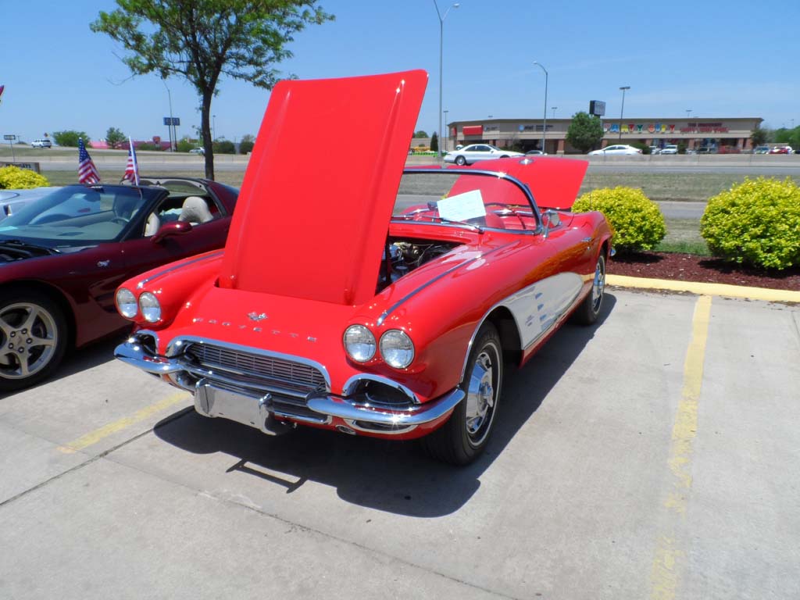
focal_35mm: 24
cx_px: 400
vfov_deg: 56.8
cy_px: 300
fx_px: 555
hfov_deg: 71.6
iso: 80
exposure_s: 1/750
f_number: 4.5
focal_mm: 4
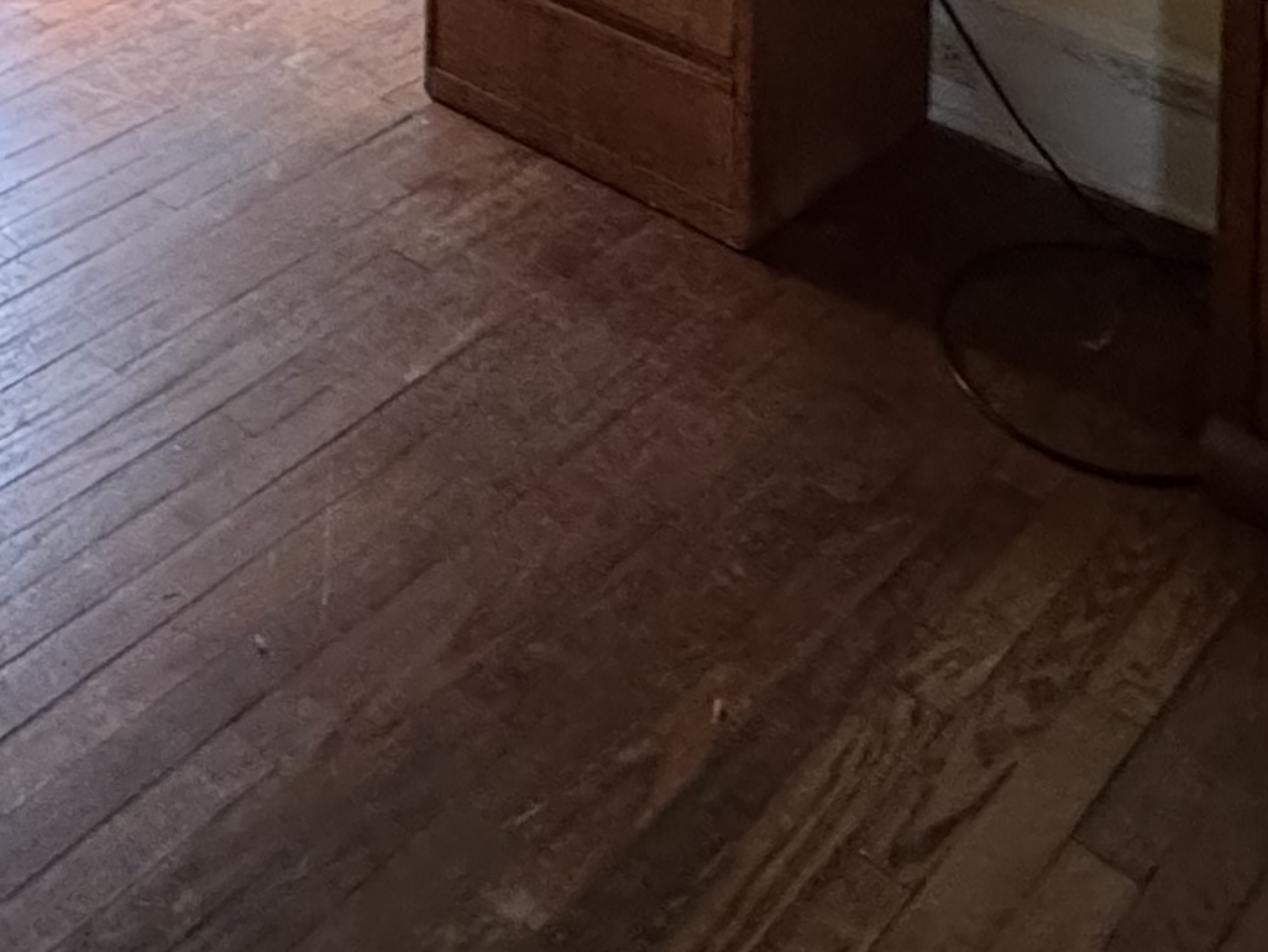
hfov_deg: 33.7
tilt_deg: -1.5
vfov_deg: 18.6
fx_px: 2015
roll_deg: -0.4
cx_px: 222
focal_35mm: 55
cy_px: -895
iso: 500
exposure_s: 1/60
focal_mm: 2.22
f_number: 2.2
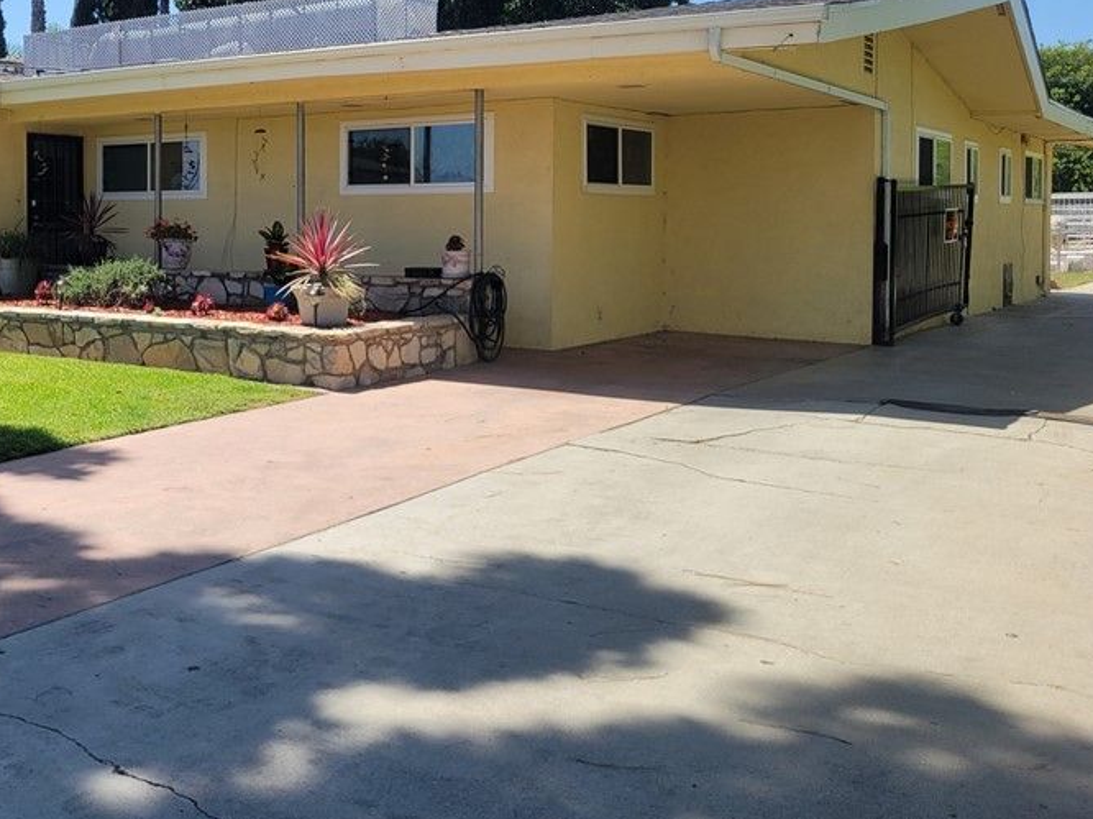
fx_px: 1263
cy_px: 253
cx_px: 274
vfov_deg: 35.5
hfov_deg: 45.2
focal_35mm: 40
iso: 40
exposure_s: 1/1663
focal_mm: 5.4
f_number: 1.8
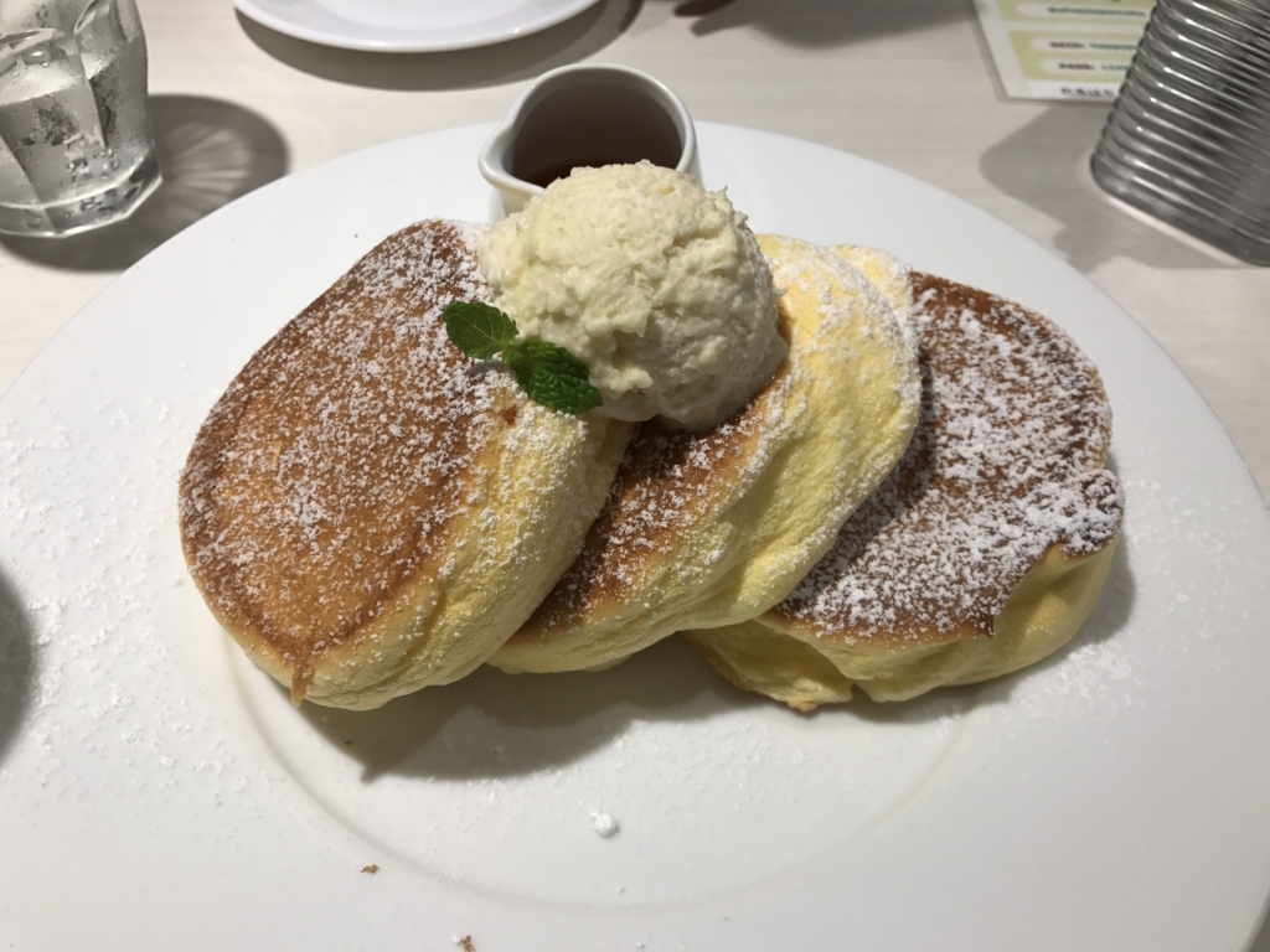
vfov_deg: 49.7
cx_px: 635
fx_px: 1027
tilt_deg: -51.2
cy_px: 476
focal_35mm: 28
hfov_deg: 63.4
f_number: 1.8
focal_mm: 3.99
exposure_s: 1/100
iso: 32
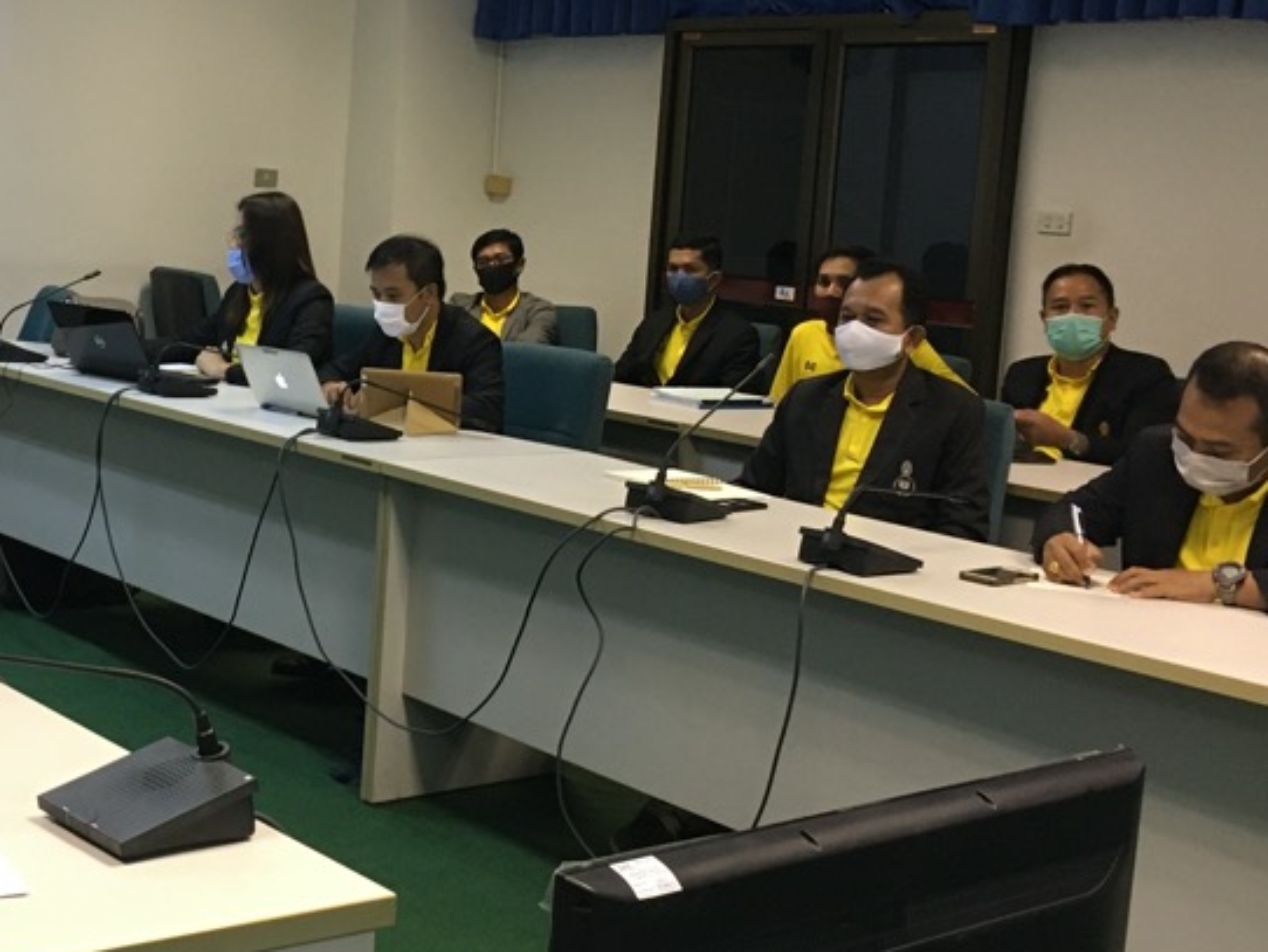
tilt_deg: -5.7
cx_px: 299
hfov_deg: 34.1
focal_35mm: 55
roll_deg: -2.9
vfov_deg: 26.5
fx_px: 2016
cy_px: 336
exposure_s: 1/33
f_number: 2.2
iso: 160
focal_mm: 4.15
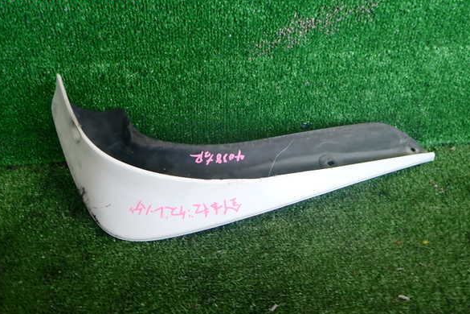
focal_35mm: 32
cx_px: 233
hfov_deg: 58.7
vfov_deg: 41.1
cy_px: 164
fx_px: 418
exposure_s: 1/80
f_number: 2.3
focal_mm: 5.4
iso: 200
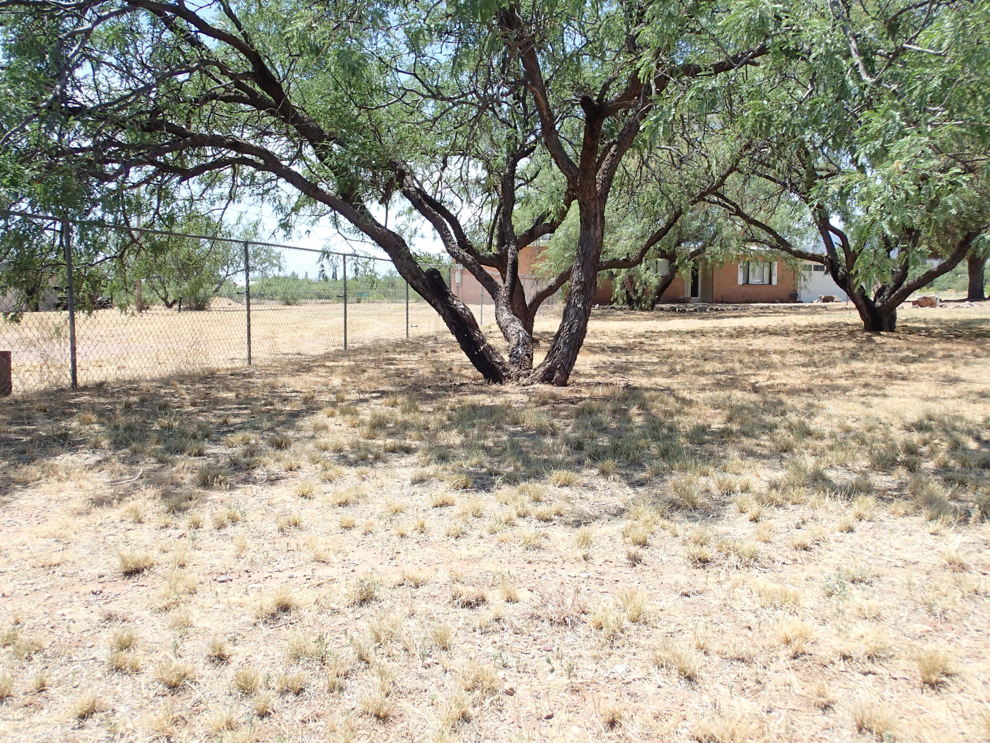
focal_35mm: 30
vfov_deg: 46.8
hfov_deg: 60.0
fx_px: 858
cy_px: 372
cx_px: 495
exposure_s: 1/500
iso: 100
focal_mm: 5.5
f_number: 3.2
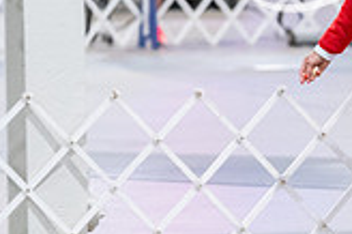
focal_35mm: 464
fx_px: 4532
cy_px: 50
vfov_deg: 3.0
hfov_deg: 4.4
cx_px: 549
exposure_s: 1/320
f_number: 3.2
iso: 6400
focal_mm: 131
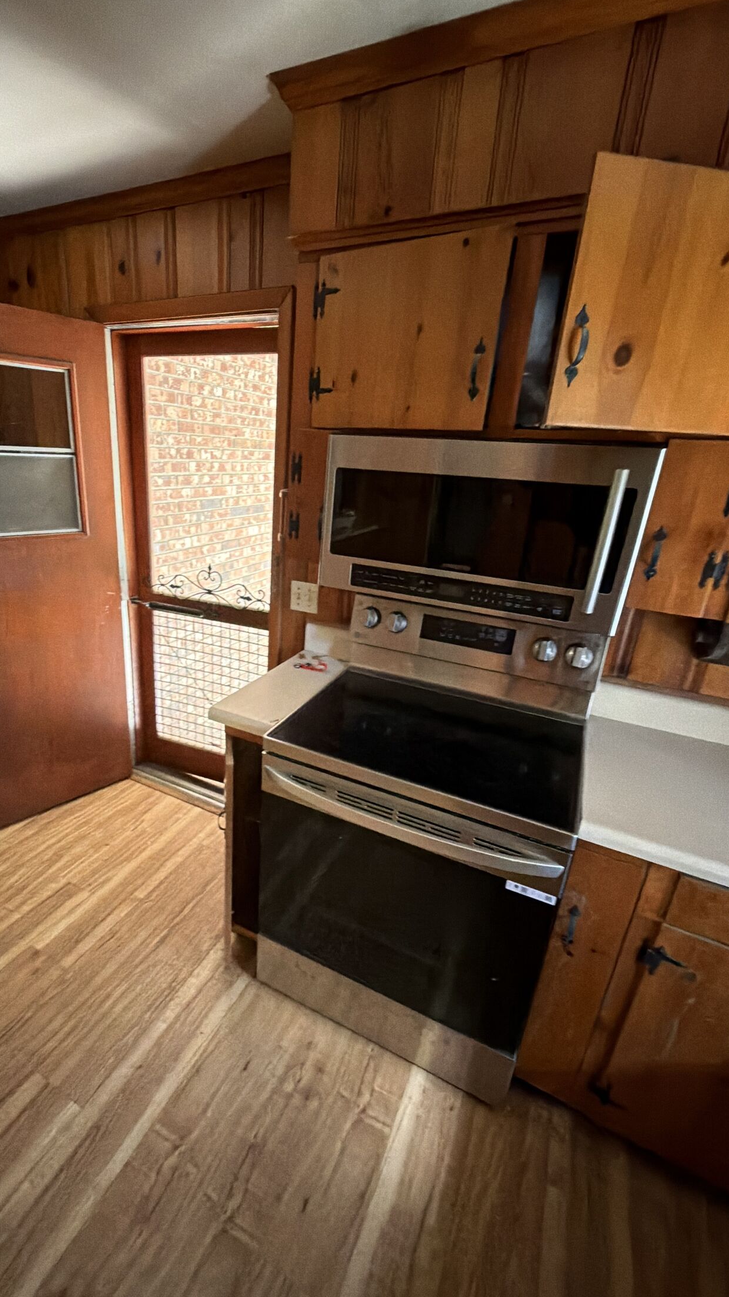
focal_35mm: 16
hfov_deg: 66.4
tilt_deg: -15.7
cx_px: 292
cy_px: 657
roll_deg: -4.0
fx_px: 550
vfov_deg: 99.4
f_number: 2.2
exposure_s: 1/60
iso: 1250
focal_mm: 2.22
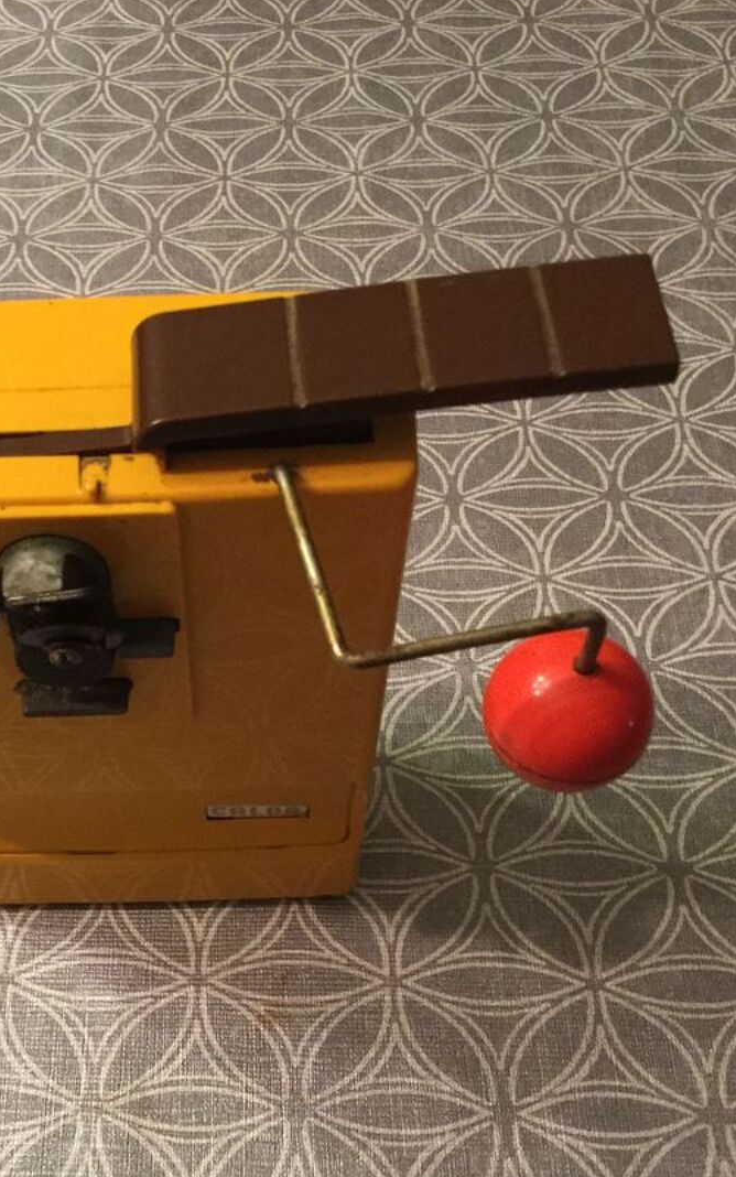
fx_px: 1315
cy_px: 687
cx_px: 195
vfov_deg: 48.0
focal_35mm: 41
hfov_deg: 30.8
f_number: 2.4
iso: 200
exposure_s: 1/17
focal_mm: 3.3
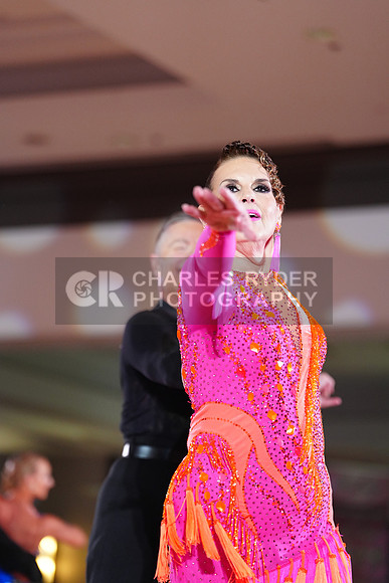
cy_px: 292
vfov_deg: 15.4
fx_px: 2154
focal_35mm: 133
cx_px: 194
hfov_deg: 10.3
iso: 2500
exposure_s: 1/400
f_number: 2.8
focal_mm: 133
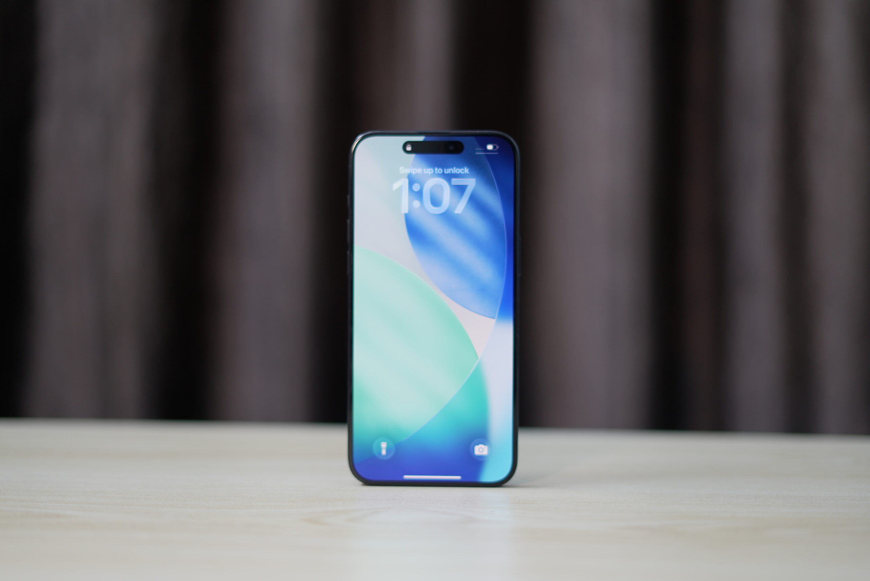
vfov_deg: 27.0
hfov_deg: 39.6
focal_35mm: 50
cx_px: 435
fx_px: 1209
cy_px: 290
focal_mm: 50
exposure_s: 1/100
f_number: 2
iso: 320
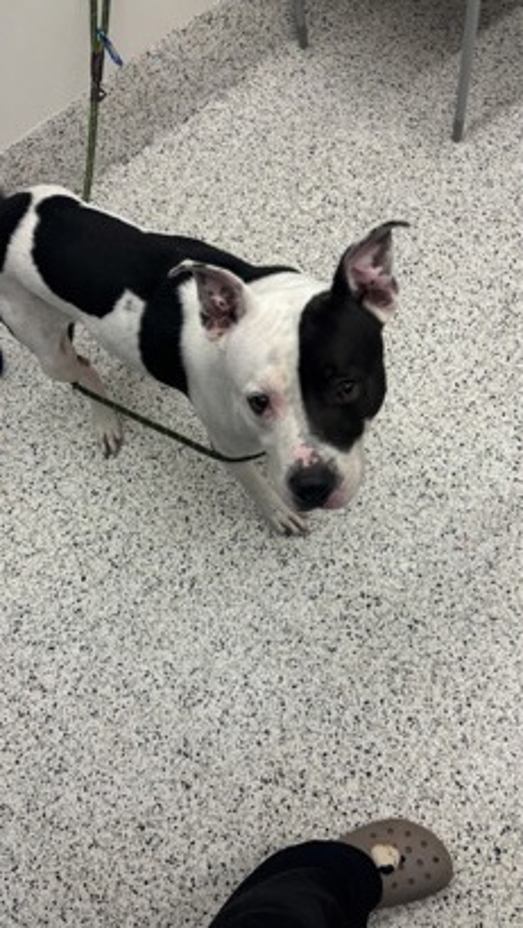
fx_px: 714
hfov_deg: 40.2
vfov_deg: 66.0
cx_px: 262
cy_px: 471
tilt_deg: -68.8
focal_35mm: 29
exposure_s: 1/120
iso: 64
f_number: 1.6
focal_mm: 5.96
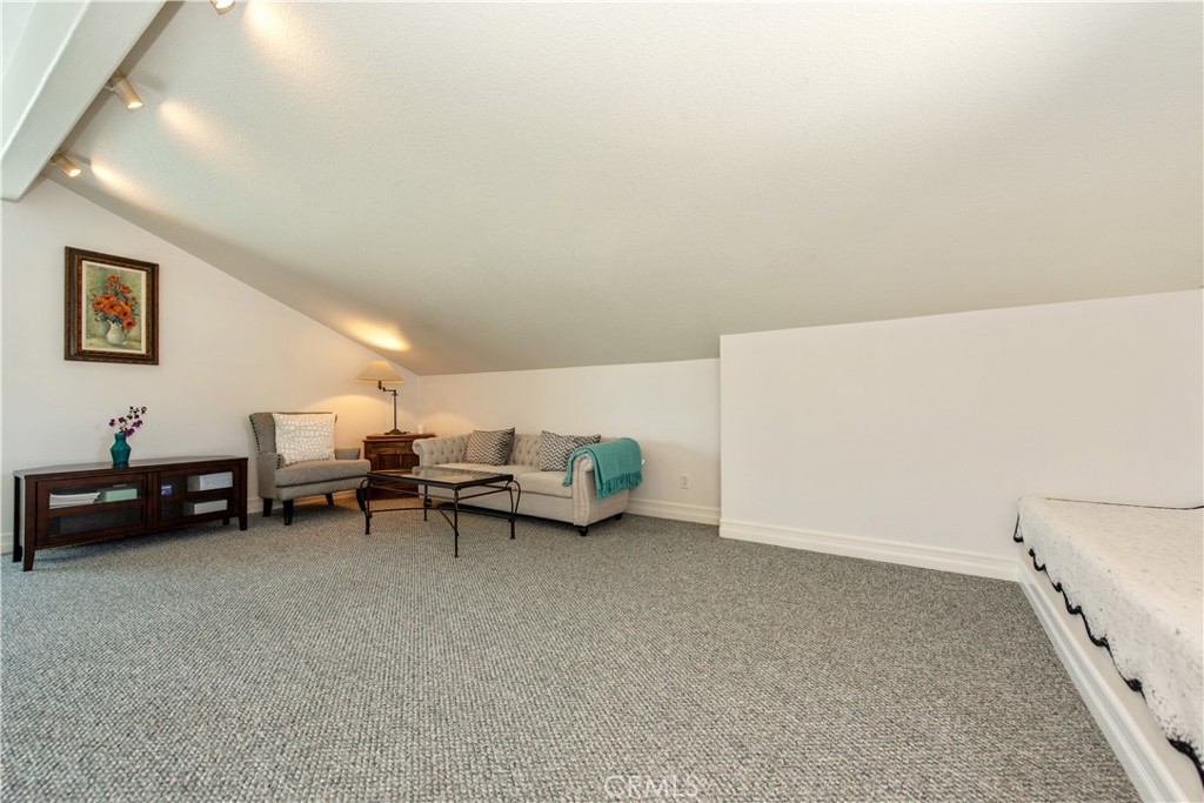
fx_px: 468
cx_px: 602
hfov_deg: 104.2
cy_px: 402
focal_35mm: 14
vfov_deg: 81.2
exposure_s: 1/80
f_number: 4.5
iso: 800
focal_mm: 14
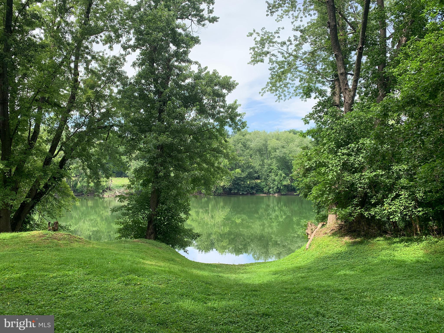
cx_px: 222
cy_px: 166
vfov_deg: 53.1
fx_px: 333
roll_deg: -0.2
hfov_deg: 67.3
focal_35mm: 26
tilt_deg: +2.6
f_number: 1.8
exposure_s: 1/669
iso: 25
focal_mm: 4.25
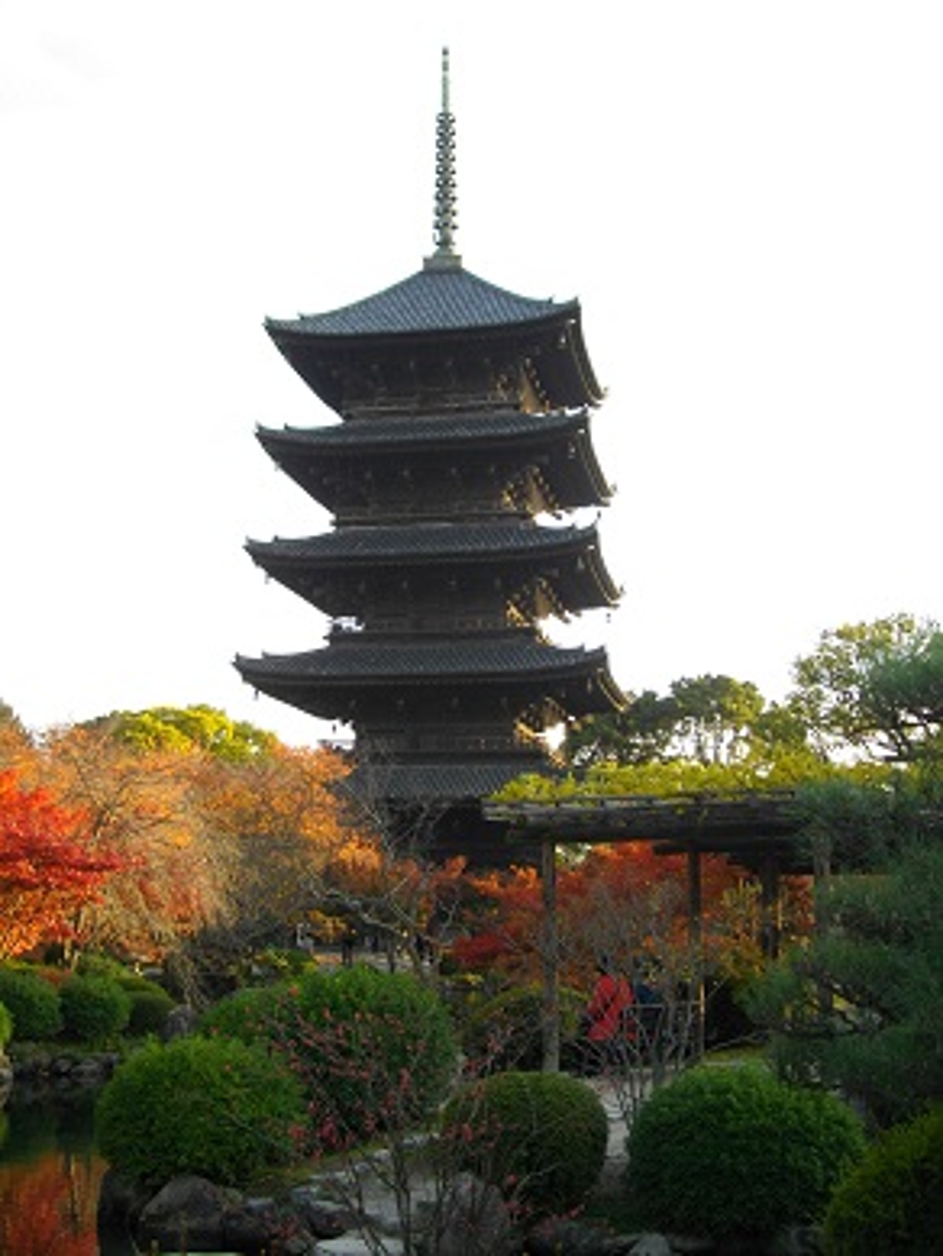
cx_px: 472
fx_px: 1815
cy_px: 628
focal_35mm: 50
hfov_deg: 29.1
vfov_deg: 38.2
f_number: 3.6
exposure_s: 1/160
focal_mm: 8.8
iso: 100
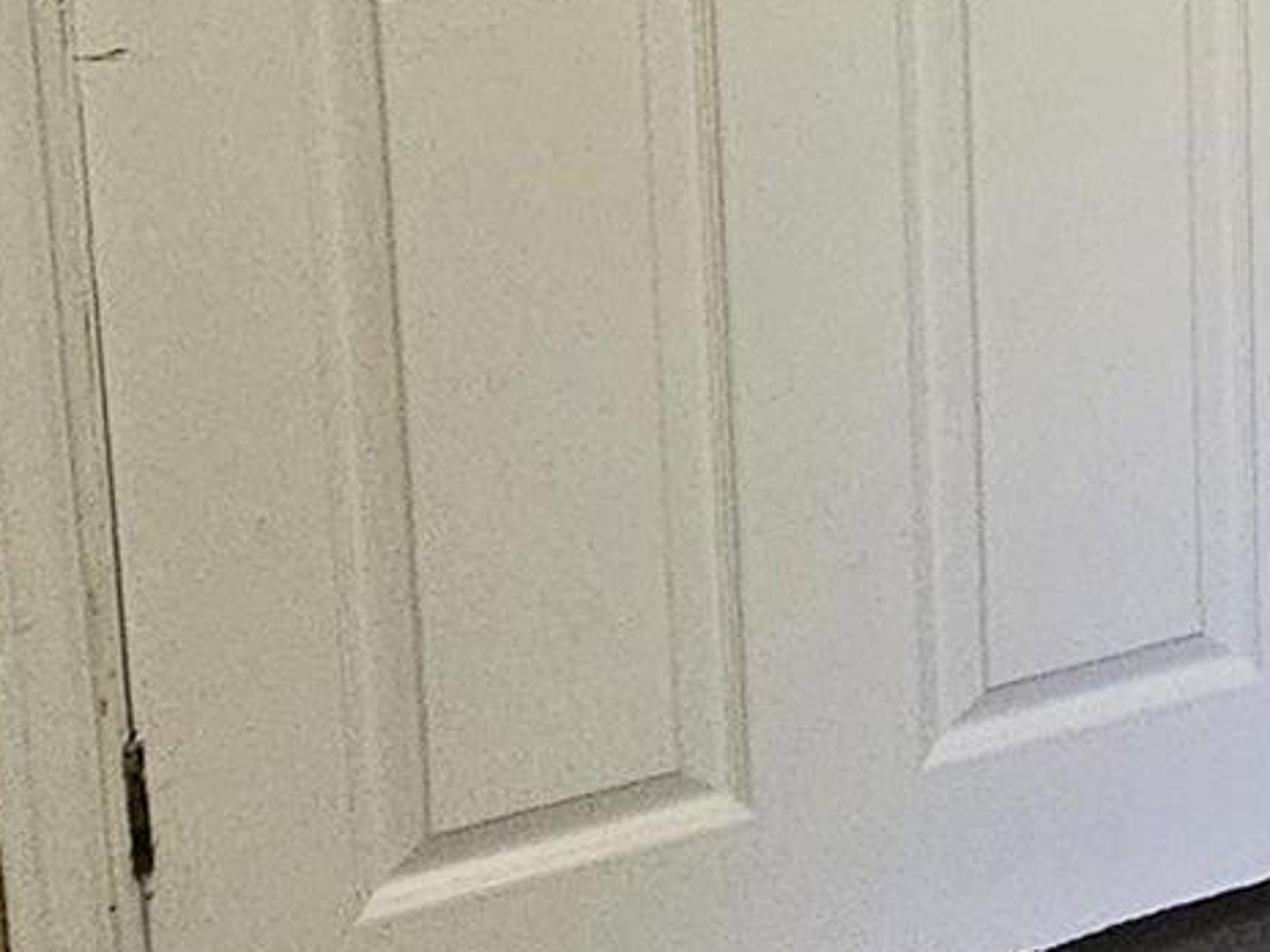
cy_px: -676
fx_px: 3155
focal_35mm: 86
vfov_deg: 15.2
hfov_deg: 18.8
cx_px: 2129
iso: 320
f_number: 2.2
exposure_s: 1/60
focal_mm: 2.2
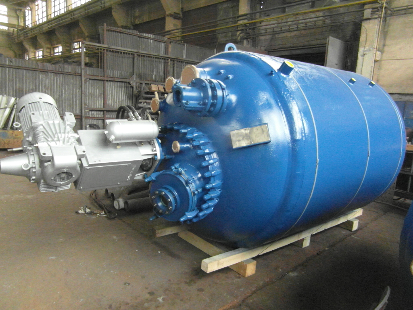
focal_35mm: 24
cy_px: 155
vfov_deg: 56.8
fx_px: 286
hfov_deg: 71.6
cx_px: 206
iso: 640
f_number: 3.2
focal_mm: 4
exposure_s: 1/30
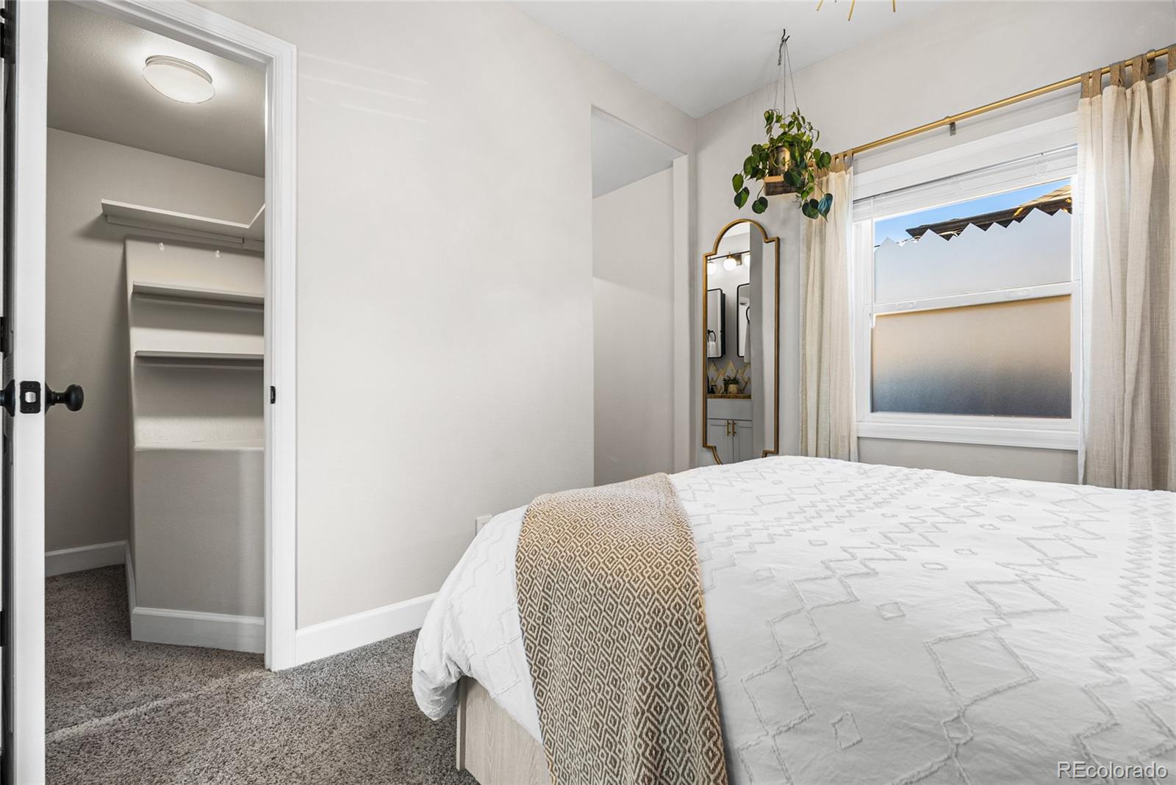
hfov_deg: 96.7
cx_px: 588
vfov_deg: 73.8
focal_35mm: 16
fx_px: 523
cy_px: 392
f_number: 8
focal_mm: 16
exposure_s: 1/2.5
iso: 200
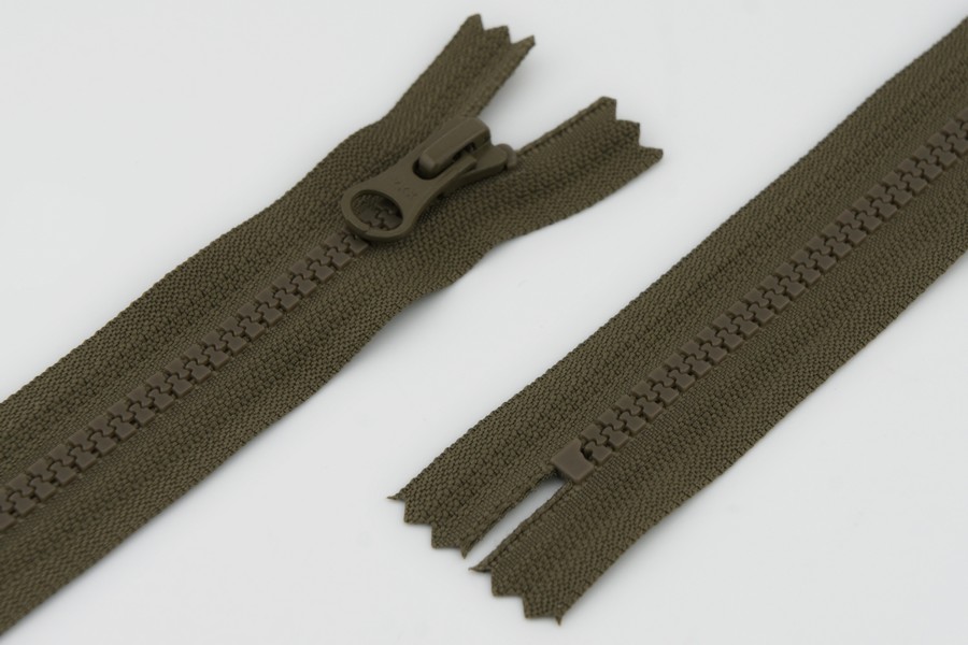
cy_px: 322
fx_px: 2218
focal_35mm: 82
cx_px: 484
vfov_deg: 16.6
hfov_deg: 24.6
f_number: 9
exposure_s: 1/250
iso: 200
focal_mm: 55
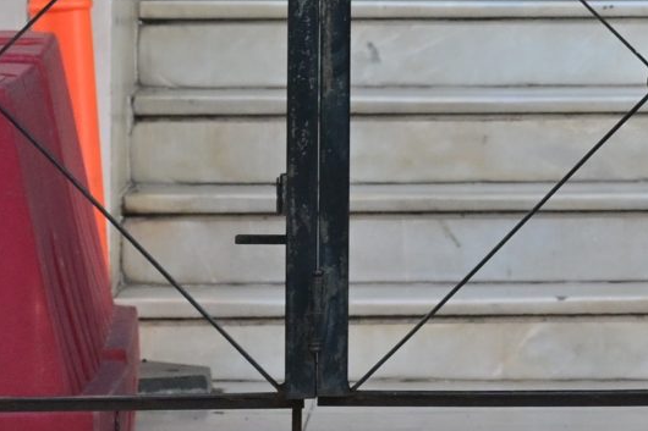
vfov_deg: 3.1
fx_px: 7827
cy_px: -295
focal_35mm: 435
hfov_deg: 4.6
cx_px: 1501
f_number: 6.3
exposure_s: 1/320
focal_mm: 90
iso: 720
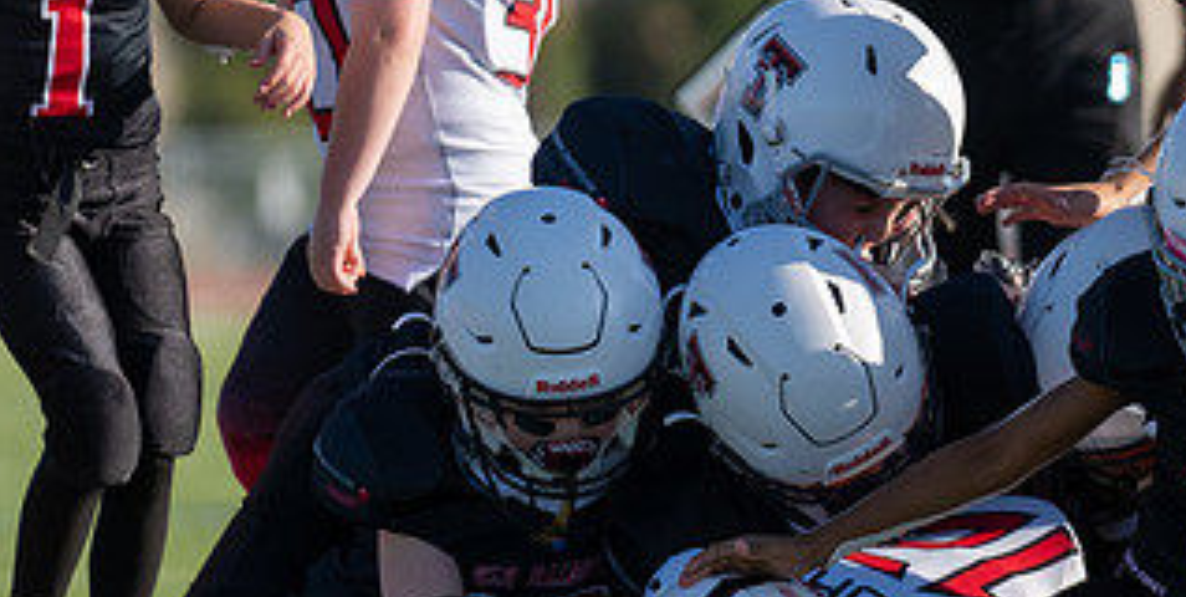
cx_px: 1240
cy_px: 307
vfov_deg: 1.8
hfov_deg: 3.5
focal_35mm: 633
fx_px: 19422
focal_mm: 200
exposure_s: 1/1600
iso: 100
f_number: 2.8
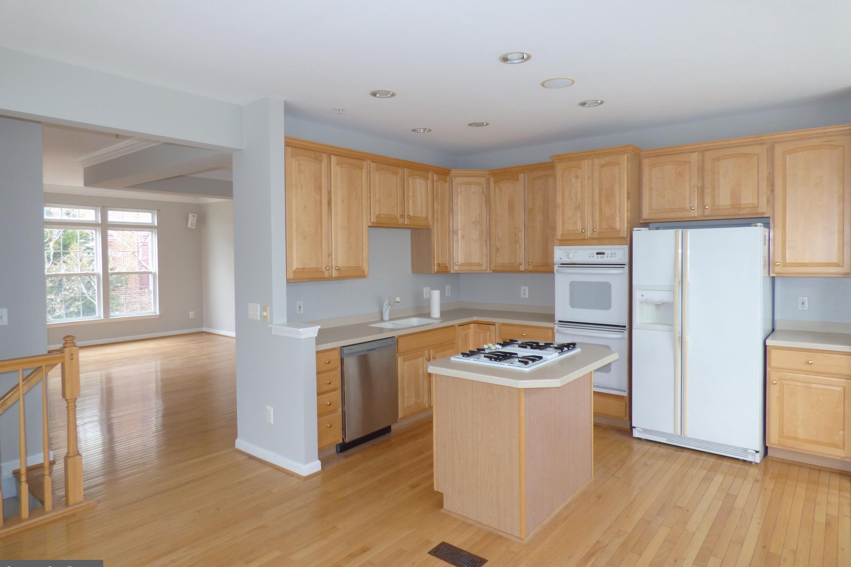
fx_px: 496
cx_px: 428
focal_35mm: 21
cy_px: 272
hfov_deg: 81.2
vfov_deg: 59.5
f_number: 2.8
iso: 100
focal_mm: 3.58
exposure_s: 1/20
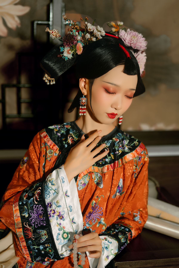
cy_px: 134
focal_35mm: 50
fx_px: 373
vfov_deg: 39.6
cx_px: 90
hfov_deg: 27.0
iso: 100
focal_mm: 50
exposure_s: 1/160
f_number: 2
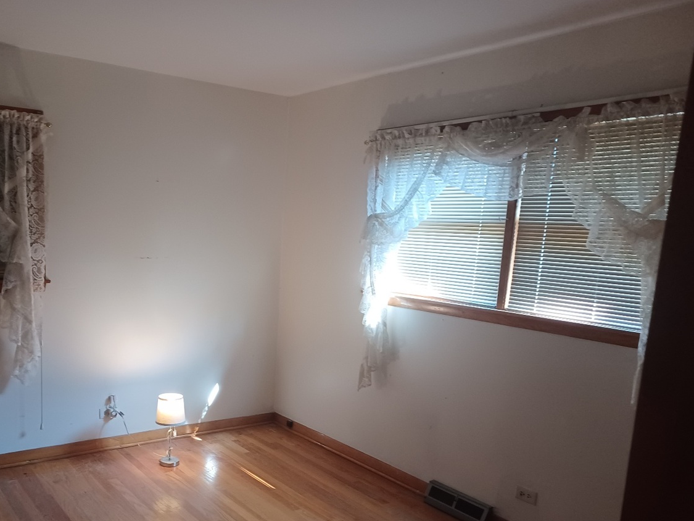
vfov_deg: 43.8
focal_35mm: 32
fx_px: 642
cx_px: 253
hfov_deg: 56.0
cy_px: 331
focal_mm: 4.6
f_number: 1.8
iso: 400
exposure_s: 1/25
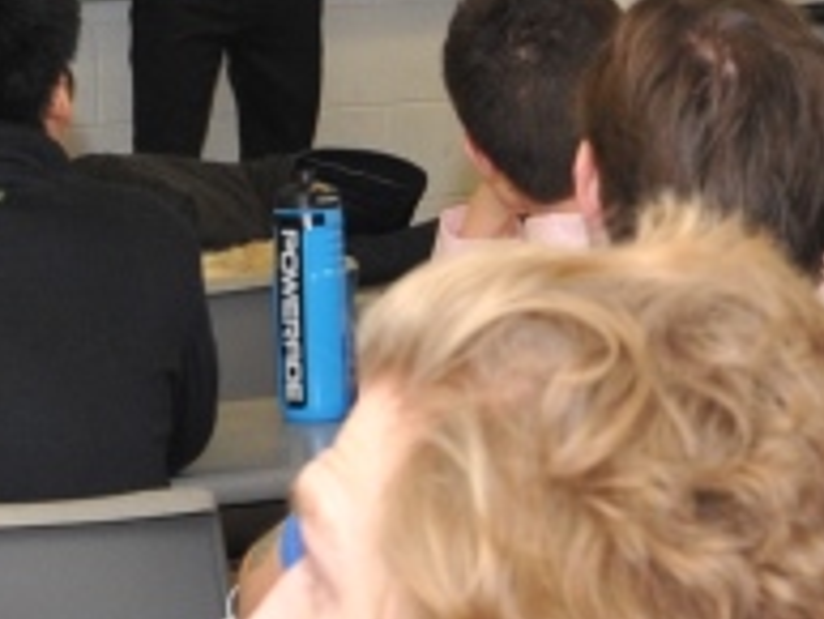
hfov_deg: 9.4
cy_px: 367
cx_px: 739
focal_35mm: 209
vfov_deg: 7.1
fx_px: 4978
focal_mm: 42
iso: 1600
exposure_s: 1/60
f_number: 10
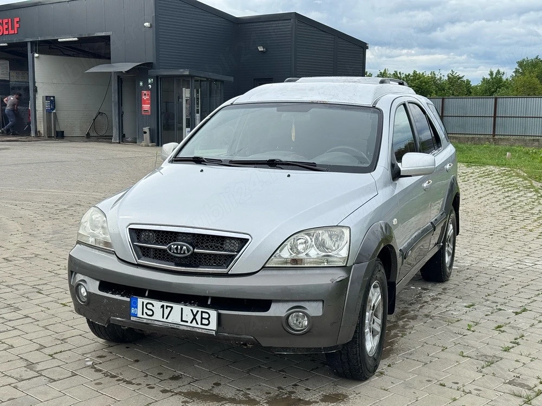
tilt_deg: -6.3
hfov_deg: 39.7
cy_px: 203
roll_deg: +0.1
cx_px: 271
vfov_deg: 30.3
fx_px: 752
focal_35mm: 48
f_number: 1.78
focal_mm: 6.76
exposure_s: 1/2331
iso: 64
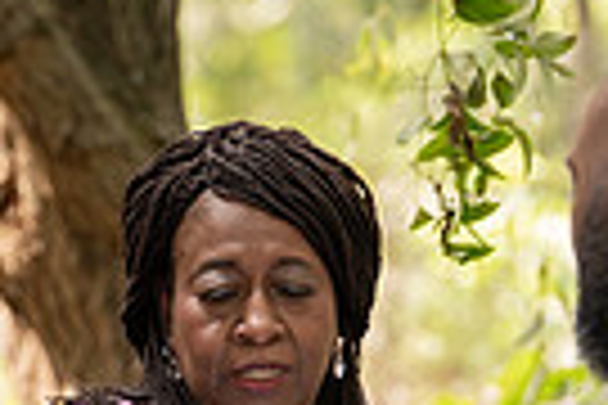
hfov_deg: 3.4
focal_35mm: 603
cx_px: 297
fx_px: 10183
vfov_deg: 2.3
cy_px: 659
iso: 640
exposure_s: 1/200
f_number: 4
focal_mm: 140
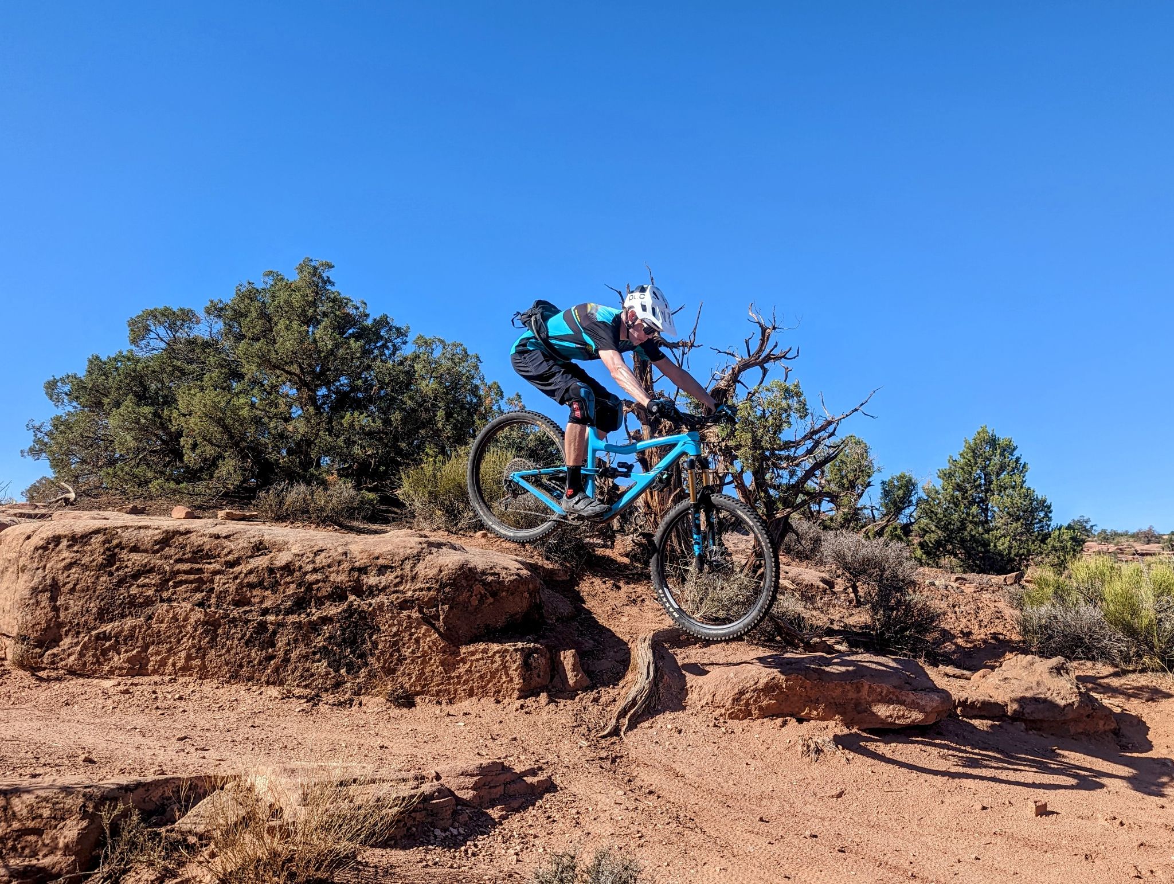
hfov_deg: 71.5
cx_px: 587
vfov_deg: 56.9
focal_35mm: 24
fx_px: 815
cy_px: 442
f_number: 1.85
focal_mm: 6.81
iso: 42
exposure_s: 1/1490
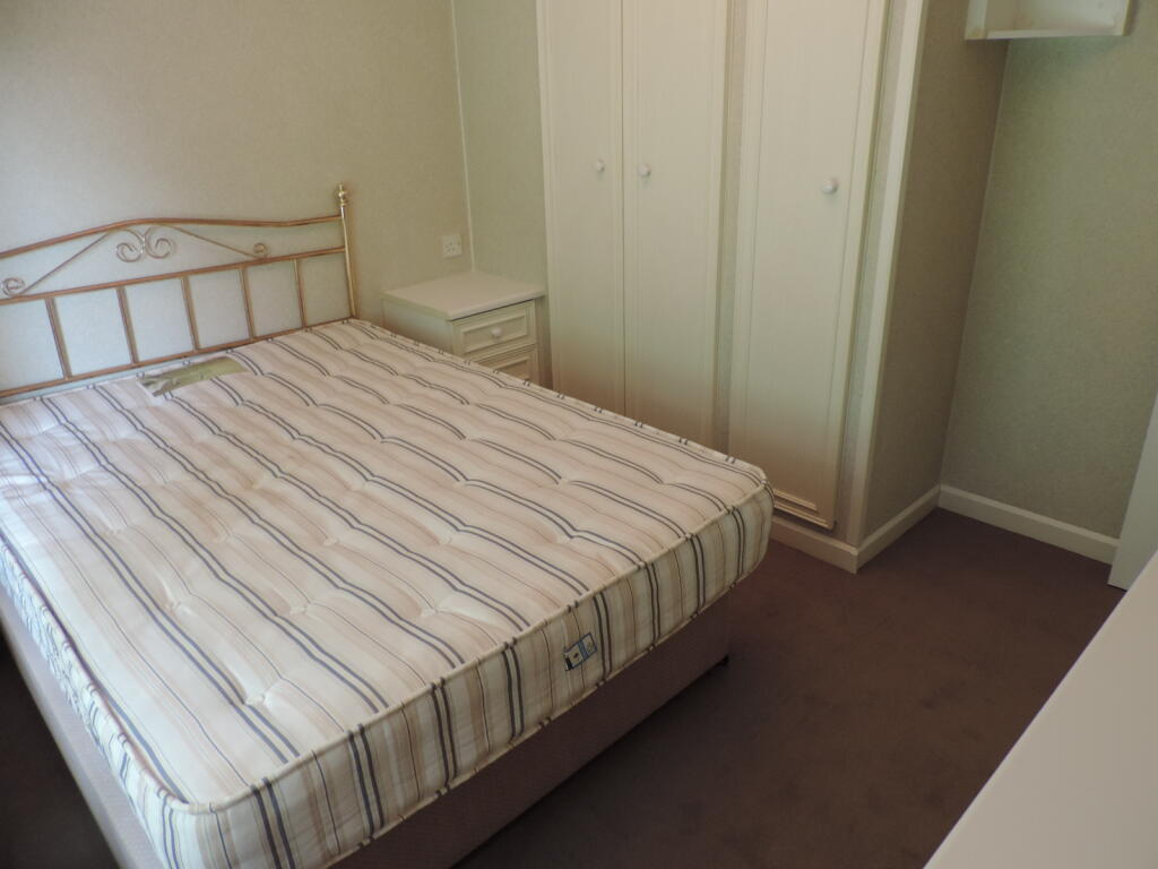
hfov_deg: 71.6
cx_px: 579
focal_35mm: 24
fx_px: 803
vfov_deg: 56.8
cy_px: 434
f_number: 3
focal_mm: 4.3
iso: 250
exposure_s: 1/30
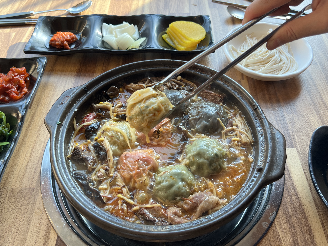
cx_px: 168
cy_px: 108
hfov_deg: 56.8
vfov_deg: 44.1
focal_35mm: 32
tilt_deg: -48.1
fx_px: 303
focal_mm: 5.7
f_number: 1.5
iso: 32
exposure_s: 1/121
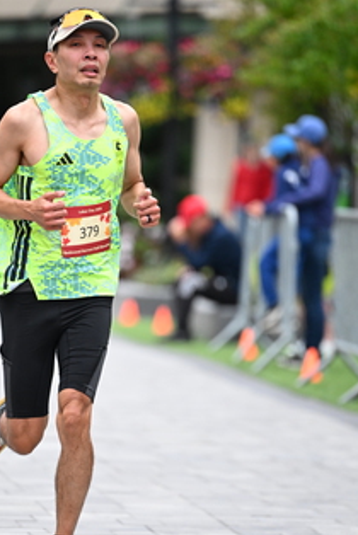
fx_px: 5209
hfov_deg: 3.9
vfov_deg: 5.9
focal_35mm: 350
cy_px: 303
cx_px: 84
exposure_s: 1/1250
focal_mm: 200
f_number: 2.8
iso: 1600
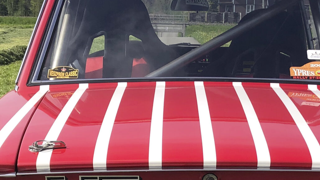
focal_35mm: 76
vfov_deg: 15.5
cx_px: 229
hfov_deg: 27.6
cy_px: 191
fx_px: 645
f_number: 1.8
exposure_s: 1/1200
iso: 20
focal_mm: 3.99
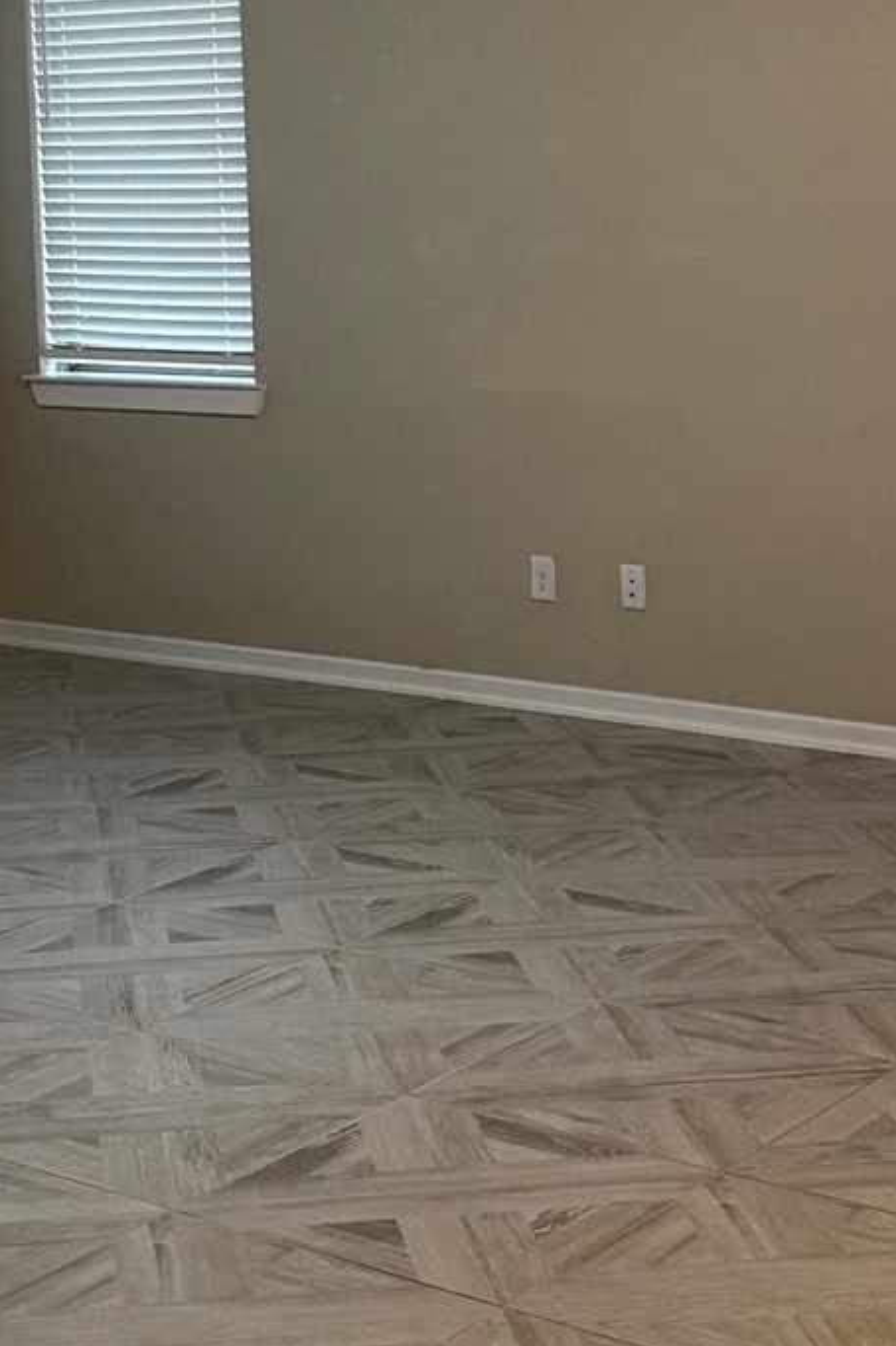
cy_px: 280
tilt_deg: -3.3
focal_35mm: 75
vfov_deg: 26.5
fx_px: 2803
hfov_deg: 18.0
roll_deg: +2.9
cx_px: 172
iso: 320
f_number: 1.78
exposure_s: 1/60
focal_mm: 6.76
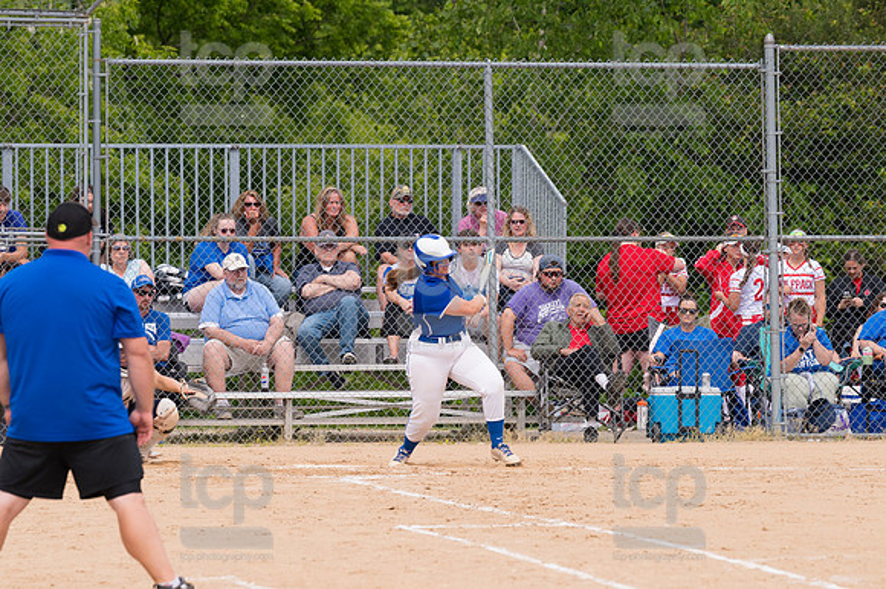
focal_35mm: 292
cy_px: 294
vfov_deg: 4.7
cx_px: 443
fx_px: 7182
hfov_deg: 7.1
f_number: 5.6
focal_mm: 195
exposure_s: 1/1600
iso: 320
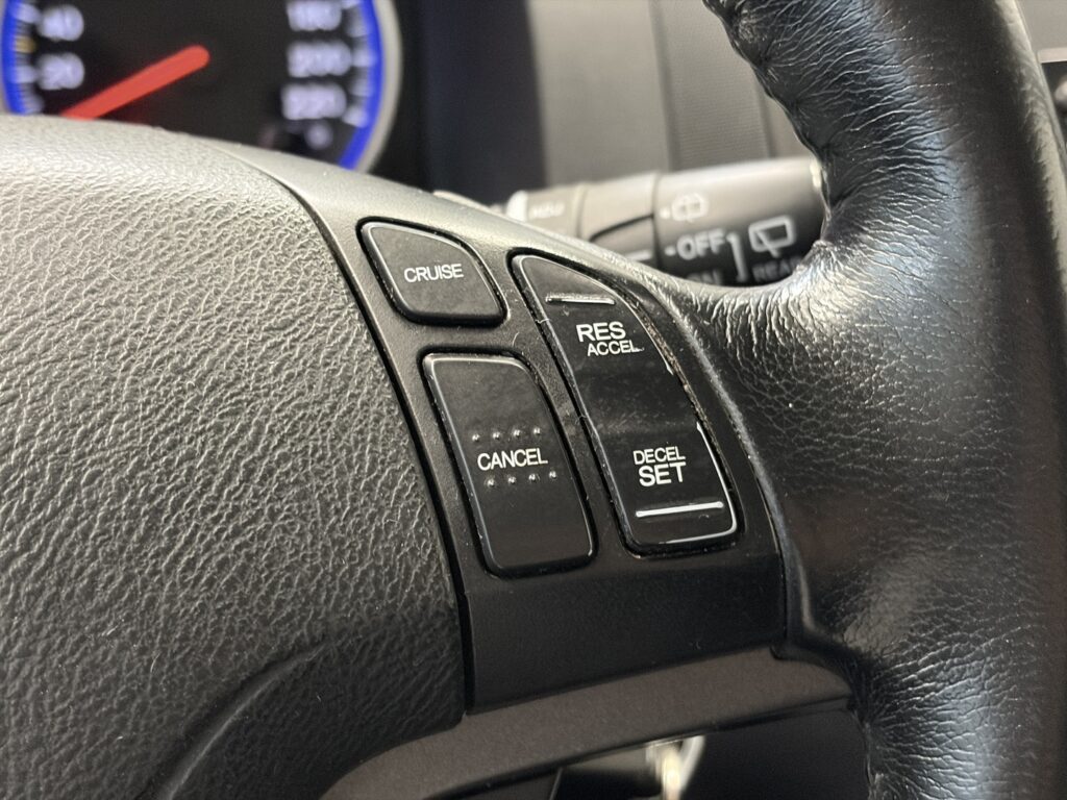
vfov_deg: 28.0
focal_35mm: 52
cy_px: 400
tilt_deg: -28.5
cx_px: 534
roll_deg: -0.7
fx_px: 1603
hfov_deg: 36.8
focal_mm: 5.96
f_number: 1.6
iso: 400
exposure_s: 1/25
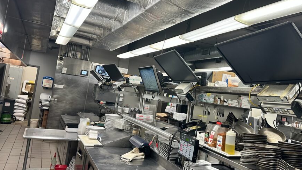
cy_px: 82
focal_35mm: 31
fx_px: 248
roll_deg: -8.0
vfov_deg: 37.8
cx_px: 172
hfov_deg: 62.4
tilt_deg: +1.4
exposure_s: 1/129
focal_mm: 6.86
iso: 200
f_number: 1.78
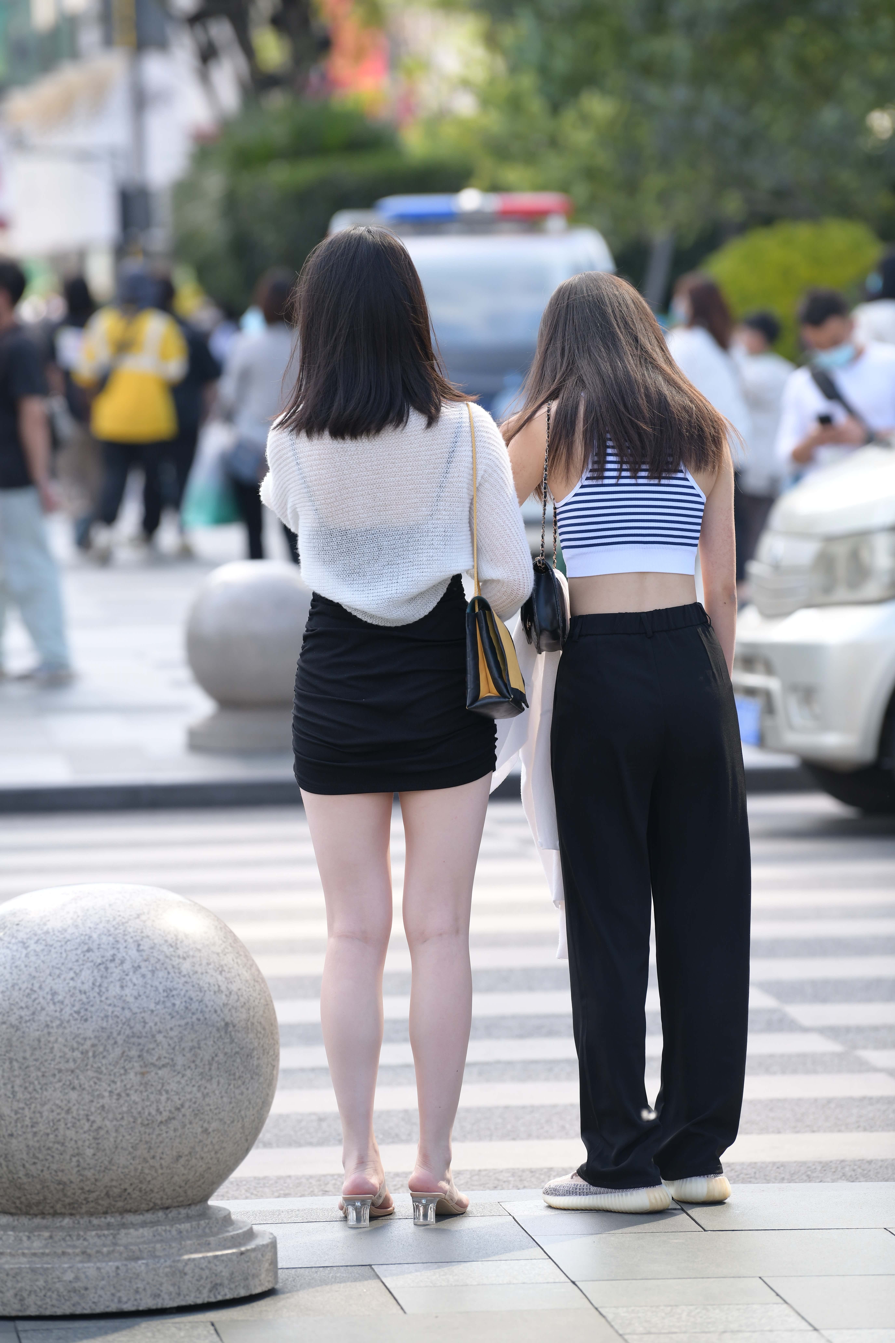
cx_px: 448
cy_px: 672
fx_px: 7458
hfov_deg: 6.9
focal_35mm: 200
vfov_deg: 10.3
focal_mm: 200
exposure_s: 1/640
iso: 400
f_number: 4
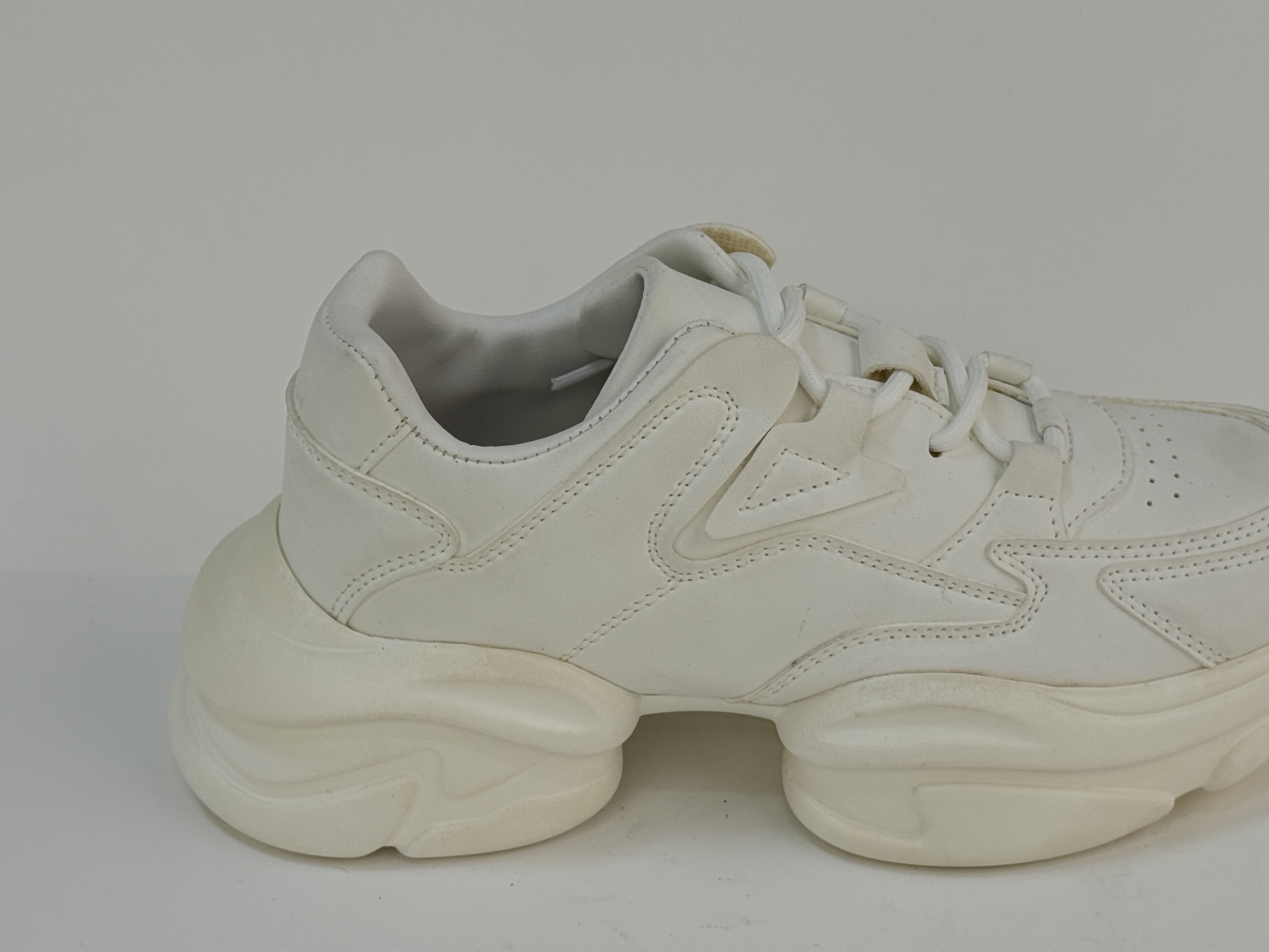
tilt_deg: -34.9
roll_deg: +0.6
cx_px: 730
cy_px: 550
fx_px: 2713
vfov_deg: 19.9
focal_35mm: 74
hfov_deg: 26.3
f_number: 1.78
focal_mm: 6.76
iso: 50
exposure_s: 1/220
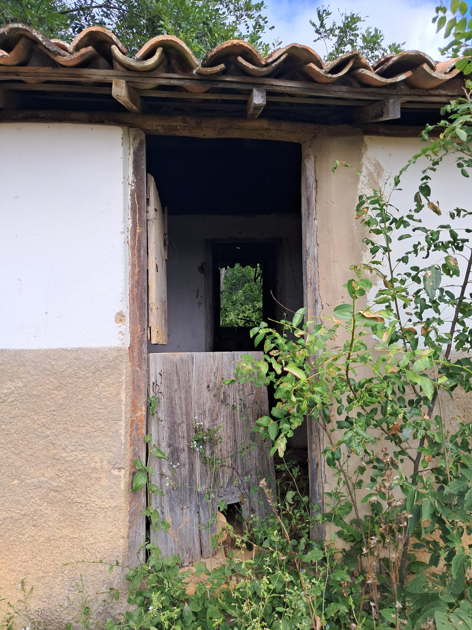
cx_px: 236
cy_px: 315
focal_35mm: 27
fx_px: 491
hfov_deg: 51.4
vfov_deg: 65.3
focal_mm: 4
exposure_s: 1/353
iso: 50
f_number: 1.8
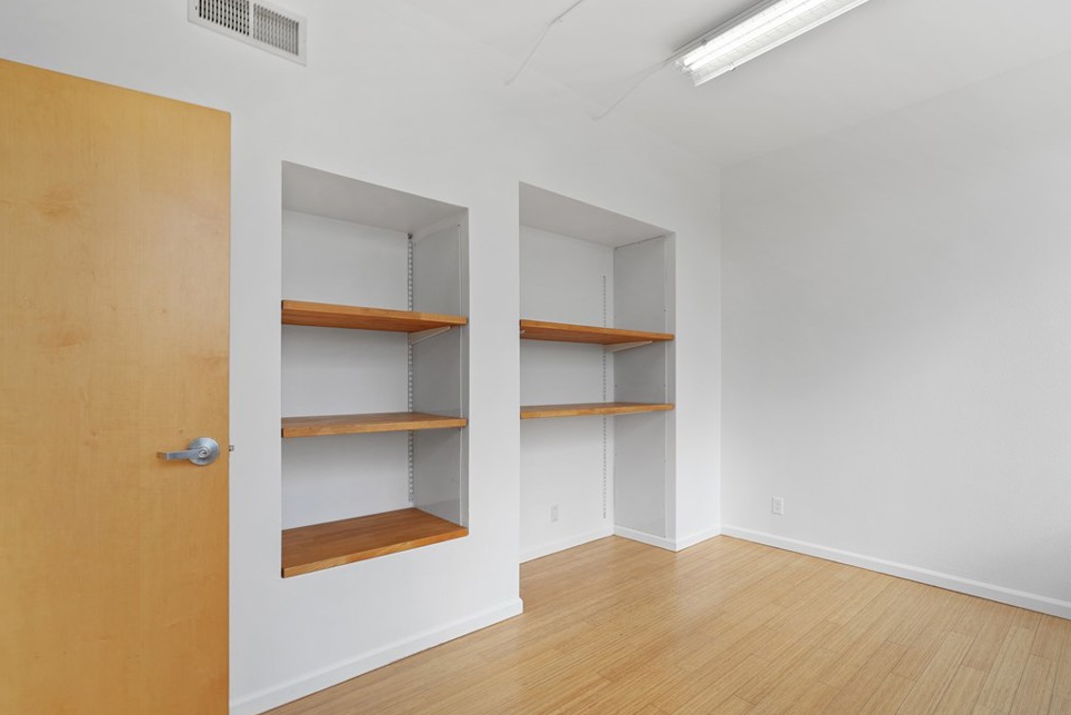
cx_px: 545
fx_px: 506
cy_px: 372
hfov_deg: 93.3
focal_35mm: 17
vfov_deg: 70.4
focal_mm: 16
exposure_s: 1/15
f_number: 4
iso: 100
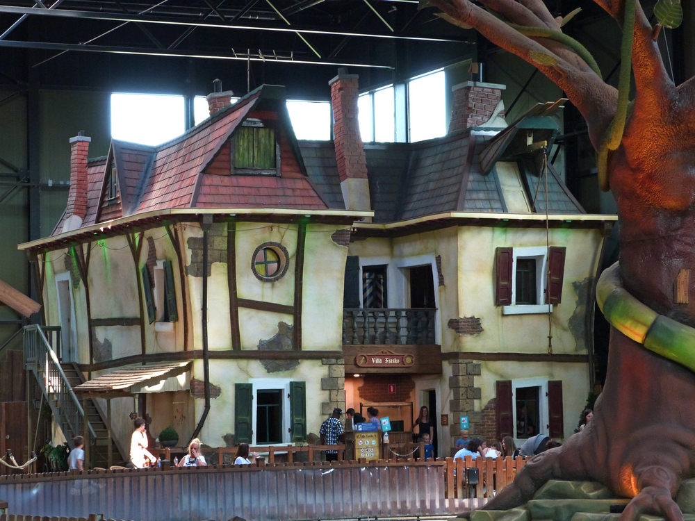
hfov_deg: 17.7
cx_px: 348
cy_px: 260
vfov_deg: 13.3
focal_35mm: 111
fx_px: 2229
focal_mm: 20.1
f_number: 3.5
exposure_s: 1/30
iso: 400
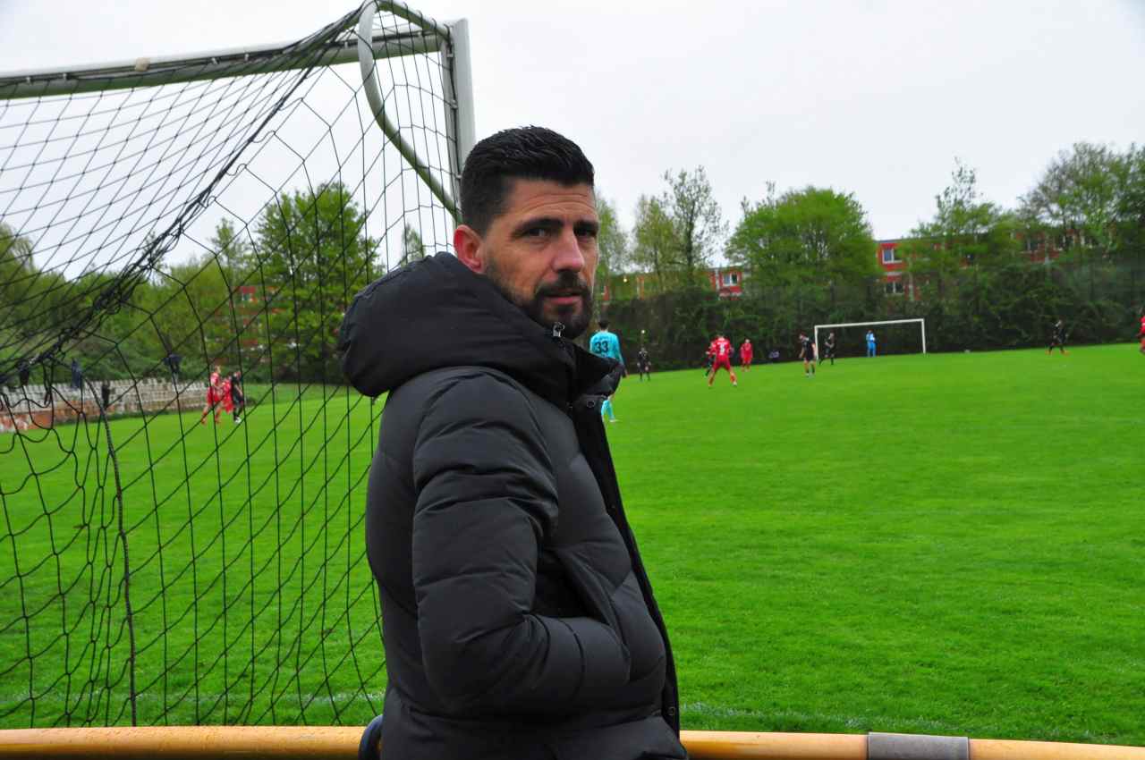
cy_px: 380
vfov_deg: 30.8
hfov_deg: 45.0
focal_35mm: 44
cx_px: 572
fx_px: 1382
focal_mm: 29
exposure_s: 1/320
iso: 800
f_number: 9
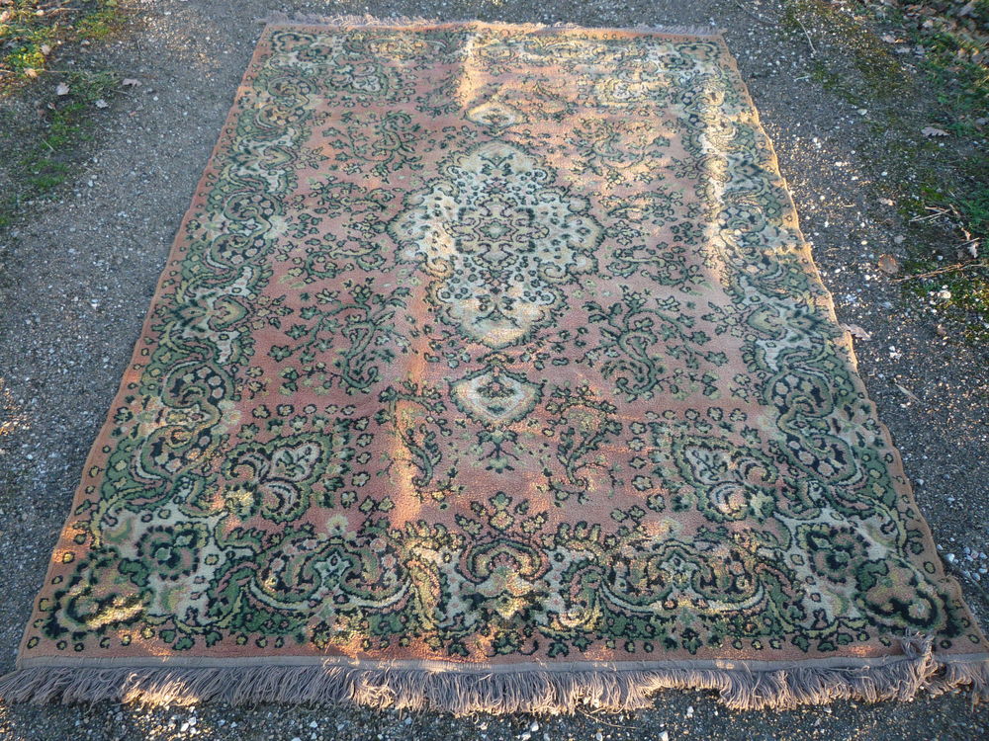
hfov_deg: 60.0
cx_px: 494
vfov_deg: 46.8
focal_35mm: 30
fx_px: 857
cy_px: 370
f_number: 3.3
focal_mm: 5.2
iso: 100
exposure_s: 1/60
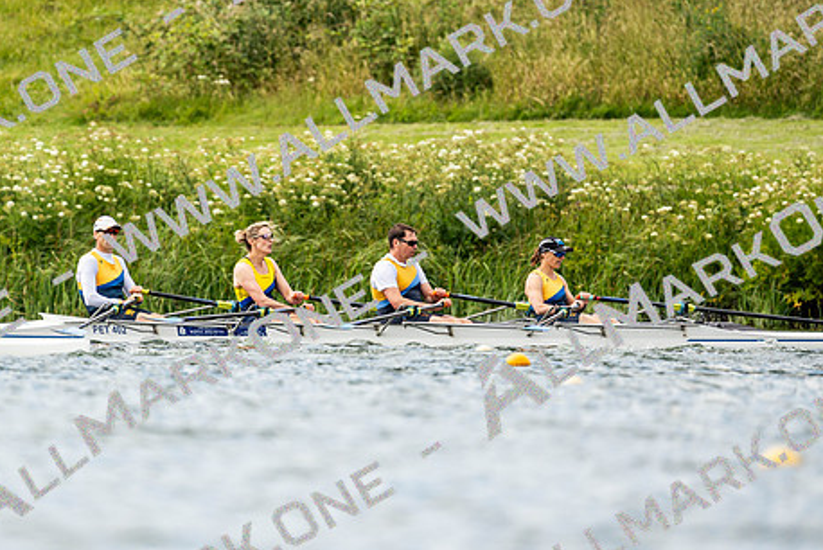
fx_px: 17362
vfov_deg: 1.8
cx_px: 325
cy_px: 269
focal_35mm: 759
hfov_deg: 2.7
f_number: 6.3
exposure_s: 1/2000
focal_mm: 600
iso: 400
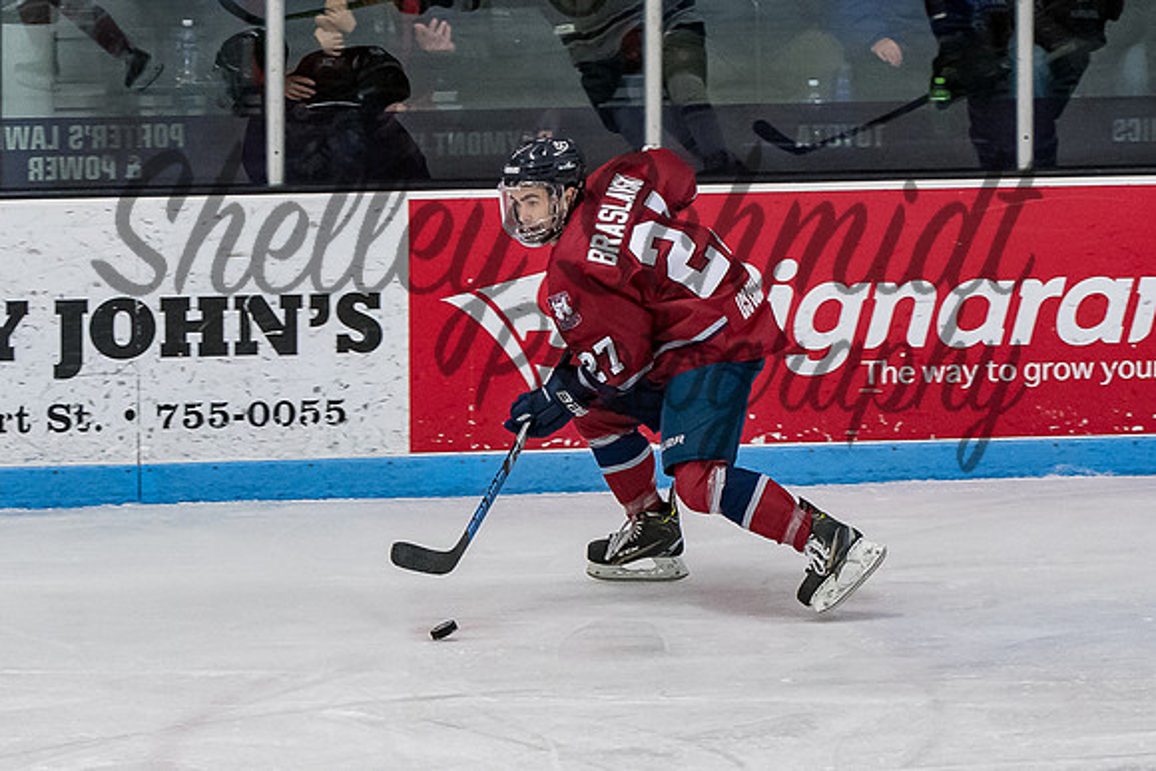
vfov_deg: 5.3
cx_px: 512
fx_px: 8280
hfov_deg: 8.0
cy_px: 318
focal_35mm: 258
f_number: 3.5
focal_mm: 86
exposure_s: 1/800
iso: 2500
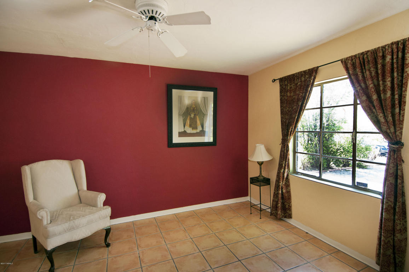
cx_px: 204
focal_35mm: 18
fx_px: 204
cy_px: 136
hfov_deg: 90.1
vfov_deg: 67.3
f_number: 4.5
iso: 500
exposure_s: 1/60
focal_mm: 12
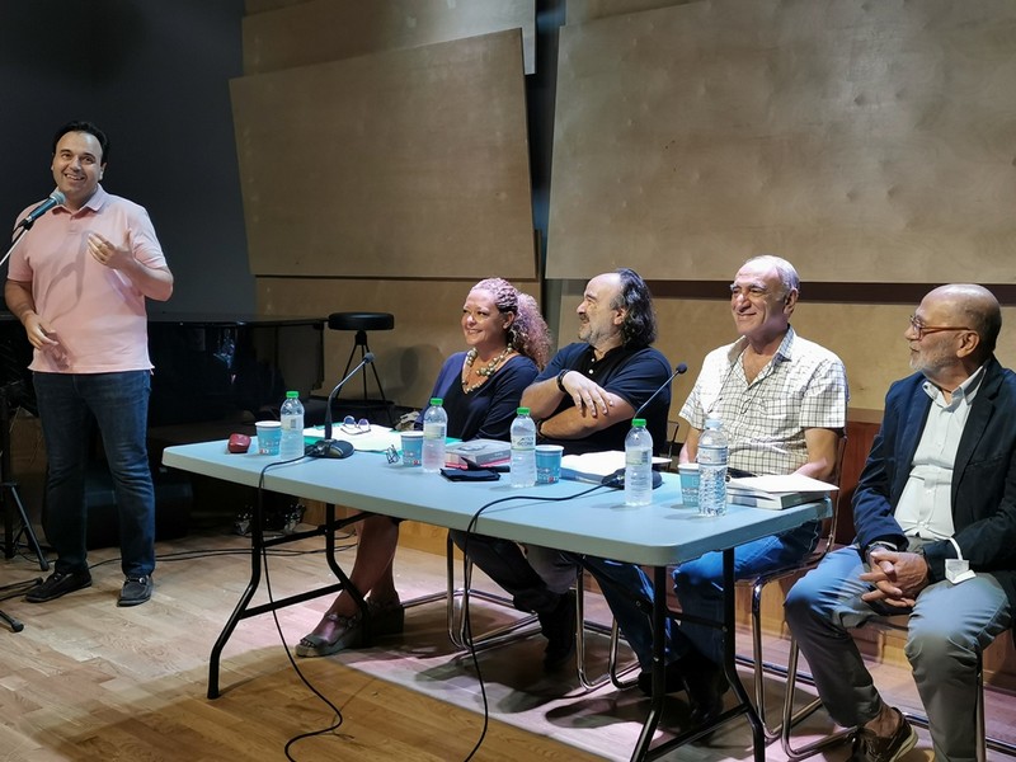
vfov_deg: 37.7
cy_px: 381
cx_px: 508
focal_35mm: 38
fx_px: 1115
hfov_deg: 49.0
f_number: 1.8
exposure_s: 1/100
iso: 160
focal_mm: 5.58
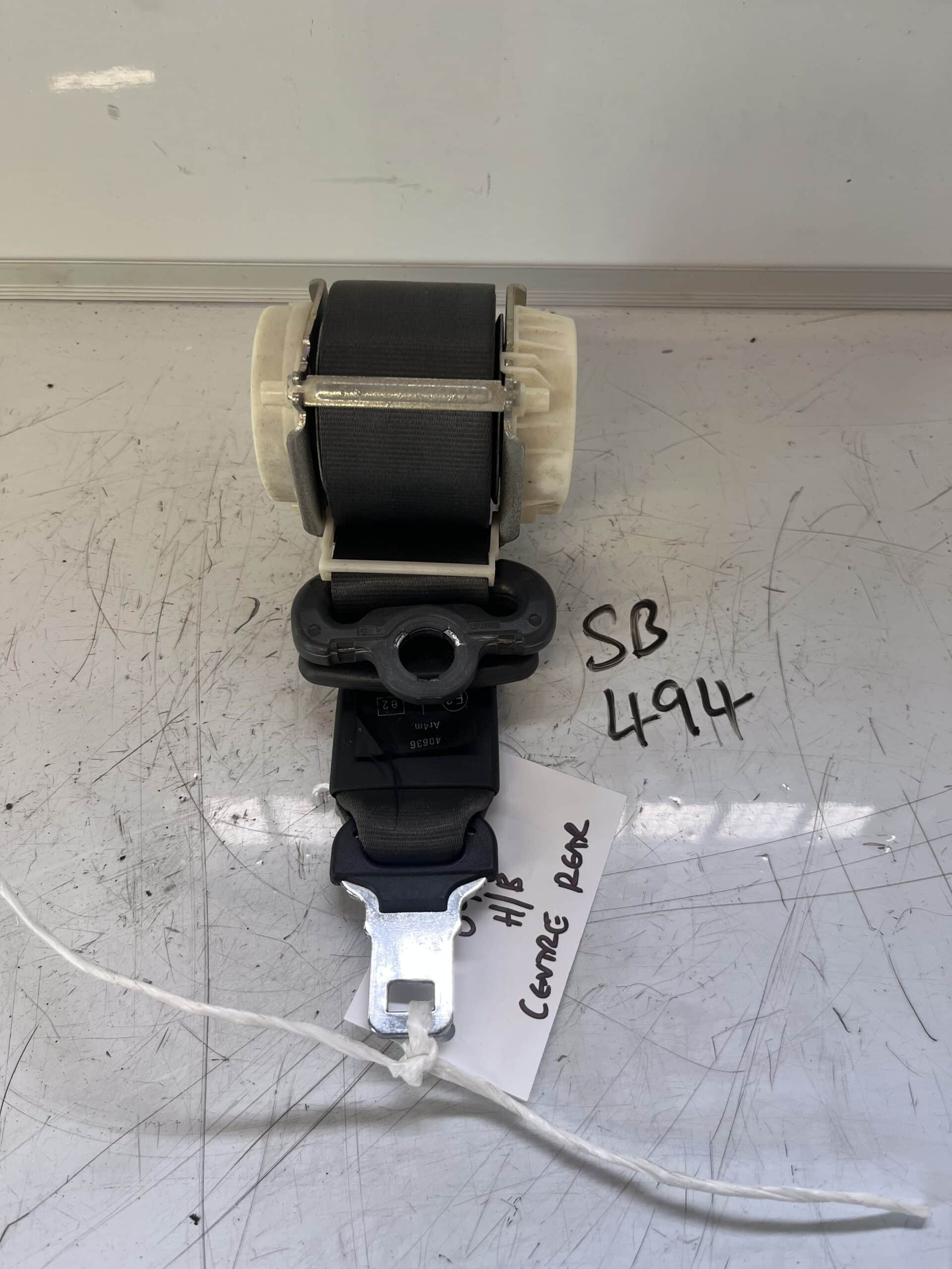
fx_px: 953
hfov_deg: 53.1
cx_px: 476
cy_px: 634
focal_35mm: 26
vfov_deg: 67.3
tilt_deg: -57.4
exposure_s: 1/121
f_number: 1.6
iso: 80
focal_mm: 5.1
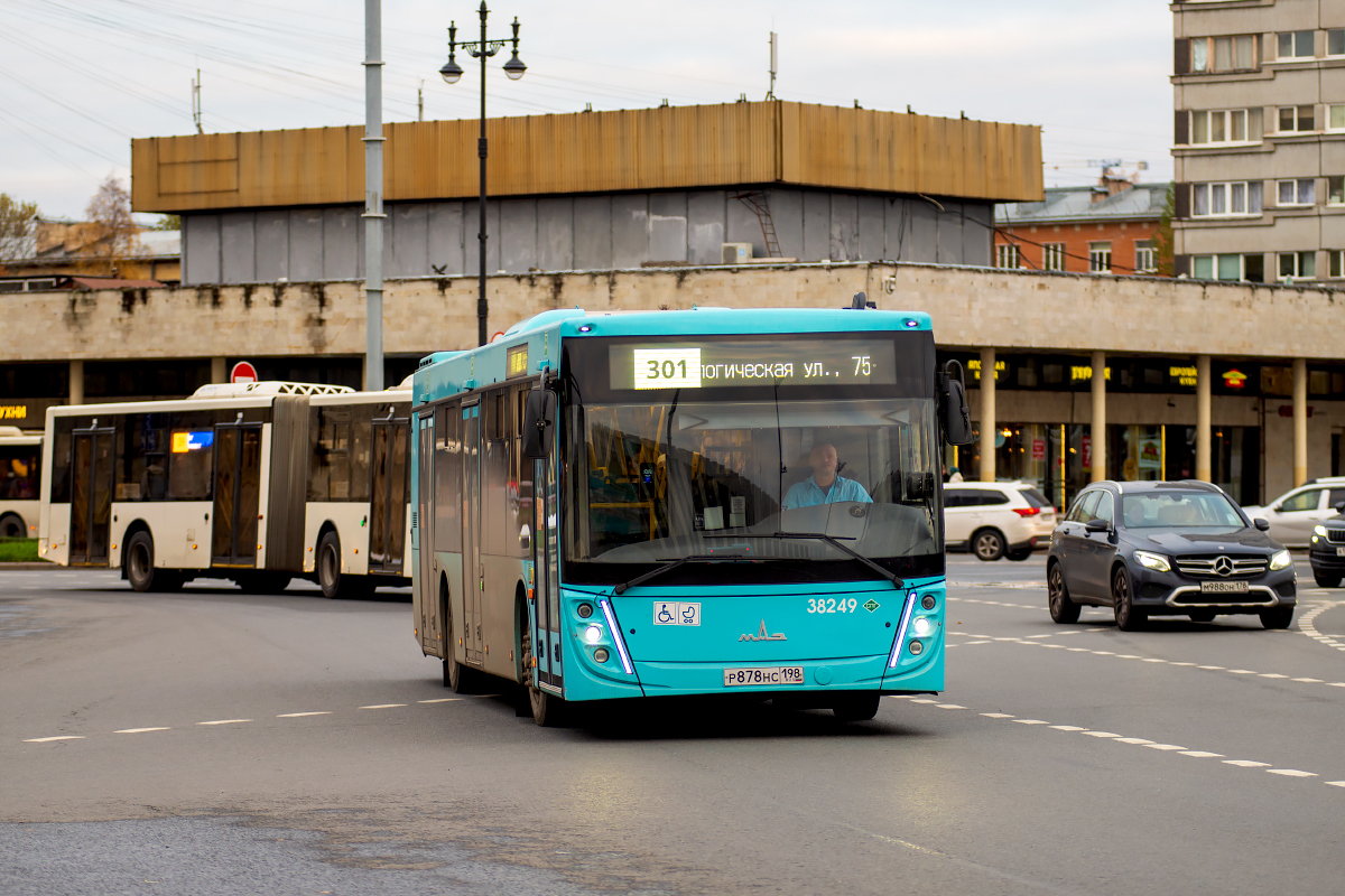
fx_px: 3736
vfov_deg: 13.7
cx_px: 672
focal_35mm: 100
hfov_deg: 20.4
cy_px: 448
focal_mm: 100
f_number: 4
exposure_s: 1/250
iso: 320
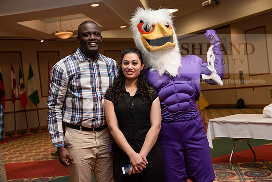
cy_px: 91
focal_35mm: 42
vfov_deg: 31.9
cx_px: 136
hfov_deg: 46.4
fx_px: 317
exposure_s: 1/200
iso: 1600
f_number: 5.6
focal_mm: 42
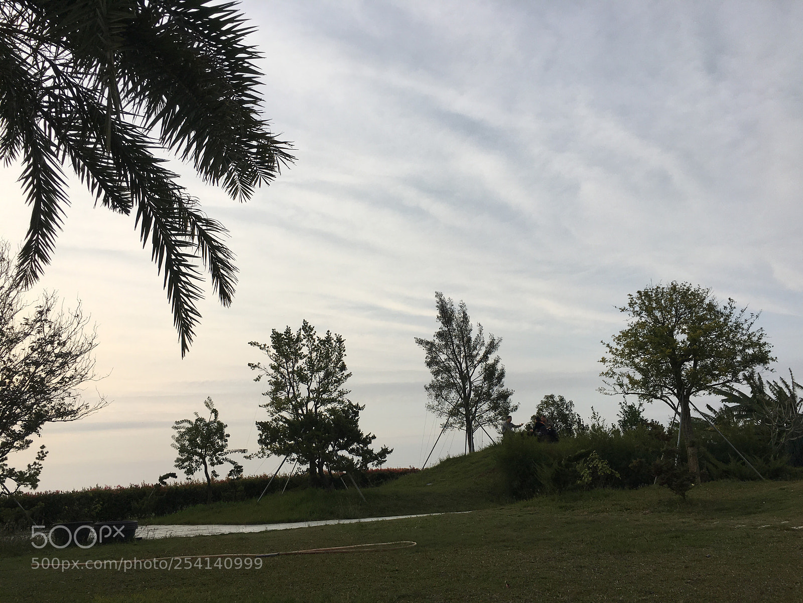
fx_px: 673
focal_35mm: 29
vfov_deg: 48.2
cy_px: 302
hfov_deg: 61.7
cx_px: 402
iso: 25
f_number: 2.2
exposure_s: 1/974
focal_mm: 4.15
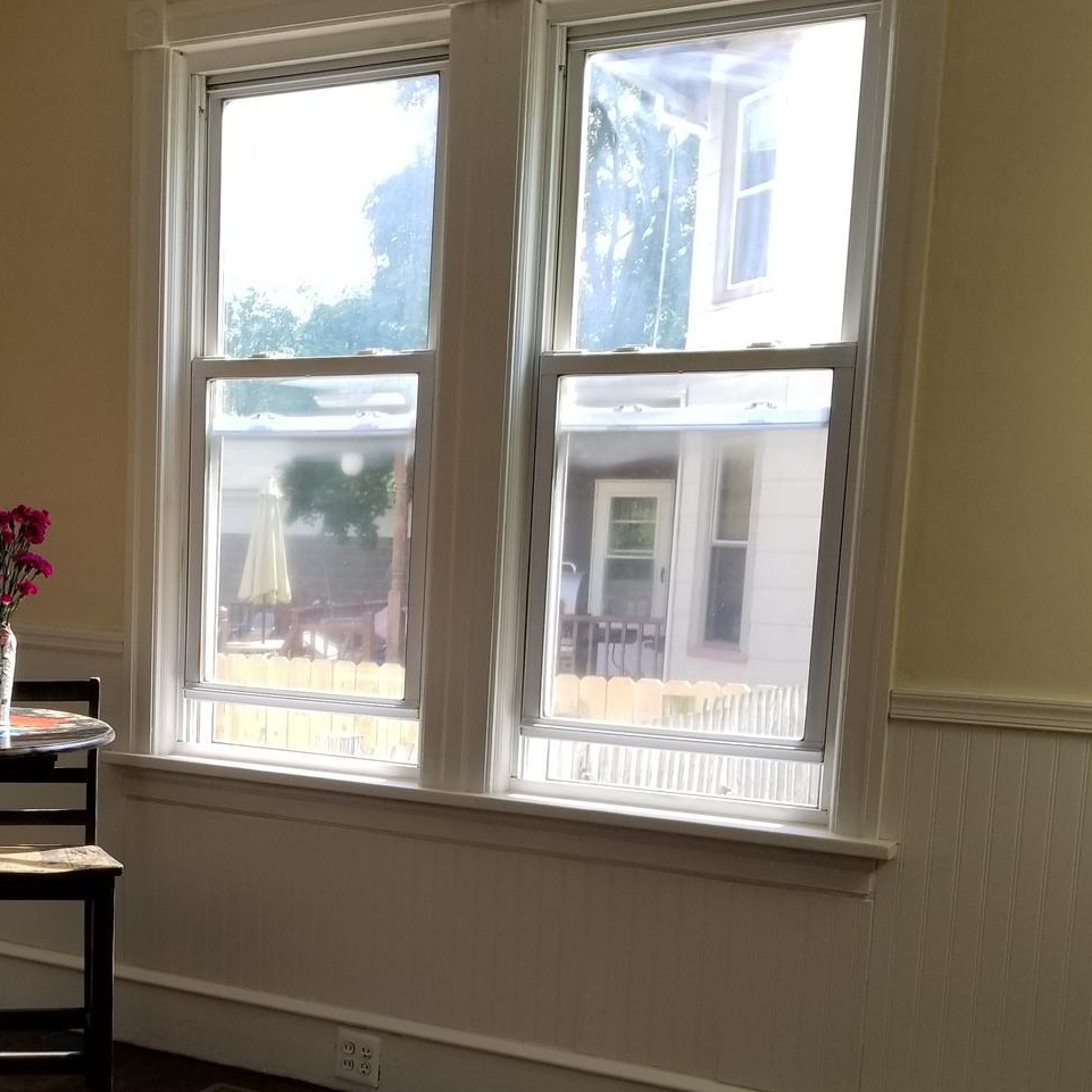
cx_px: 269
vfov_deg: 34.0
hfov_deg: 33.9
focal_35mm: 49
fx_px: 1749
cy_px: 815
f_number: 1.7
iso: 50
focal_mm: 4.25
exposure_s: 1/221
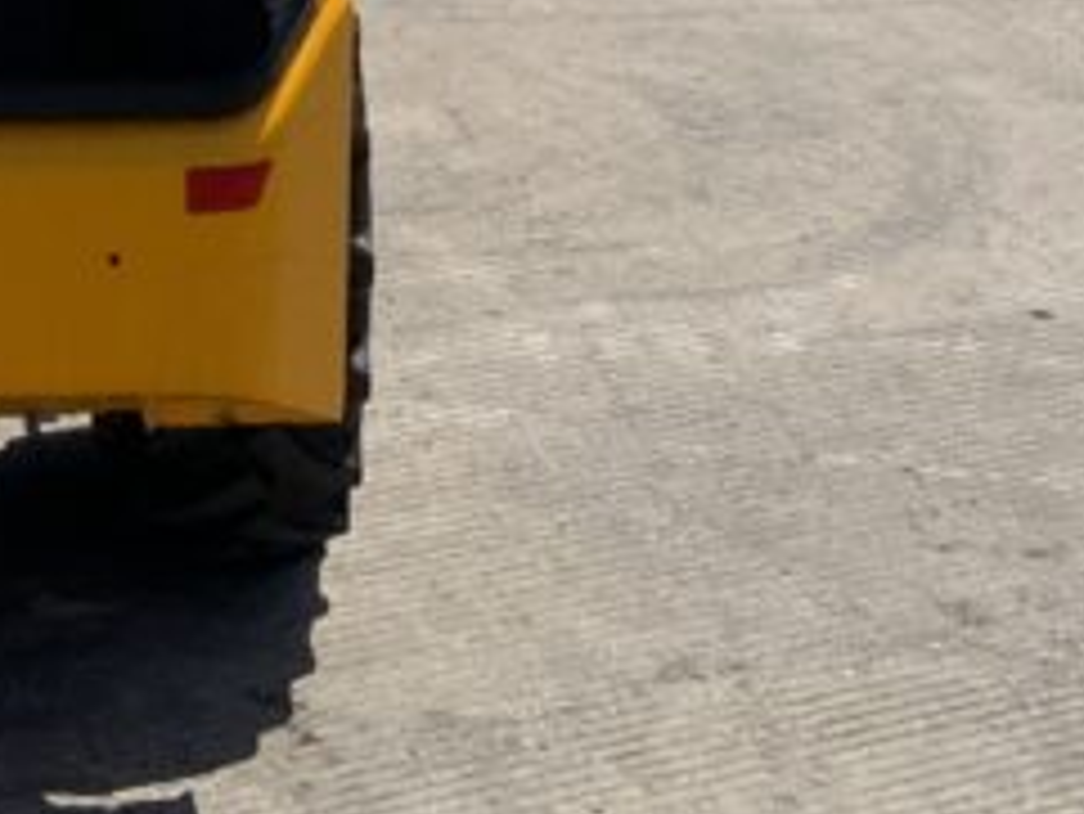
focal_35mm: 123
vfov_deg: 11.0
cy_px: -796
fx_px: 3854
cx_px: 40
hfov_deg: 15.8
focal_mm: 3
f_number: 1.8
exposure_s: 1/2801
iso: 20
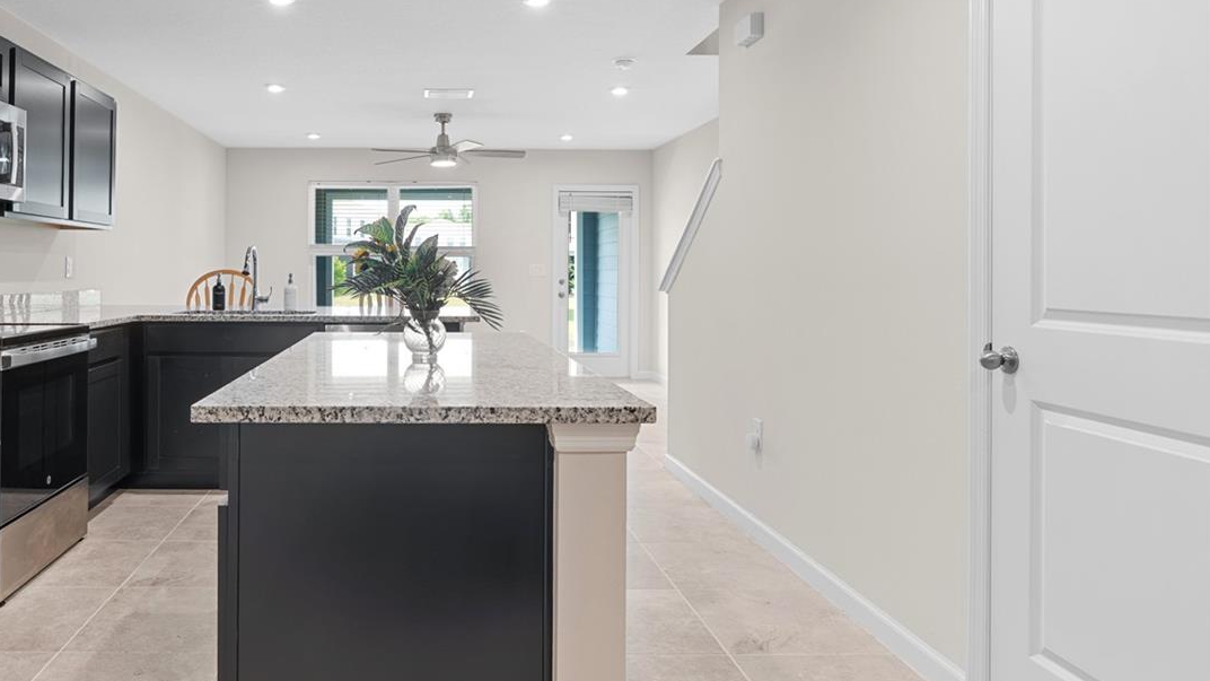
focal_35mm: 25
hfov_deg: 72.7
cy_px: 297
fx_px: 802
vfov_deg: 45.9
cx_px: 448
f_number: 8
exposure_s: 1.6
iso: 200
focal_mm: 16
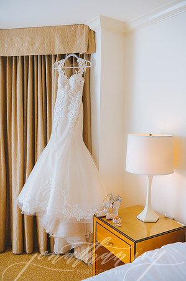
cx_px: 93
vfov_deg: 55.8
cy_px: 140
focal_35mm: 34
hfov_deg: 38.8
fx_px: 264
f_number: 4
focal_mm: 34
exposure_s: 1/500
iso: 640
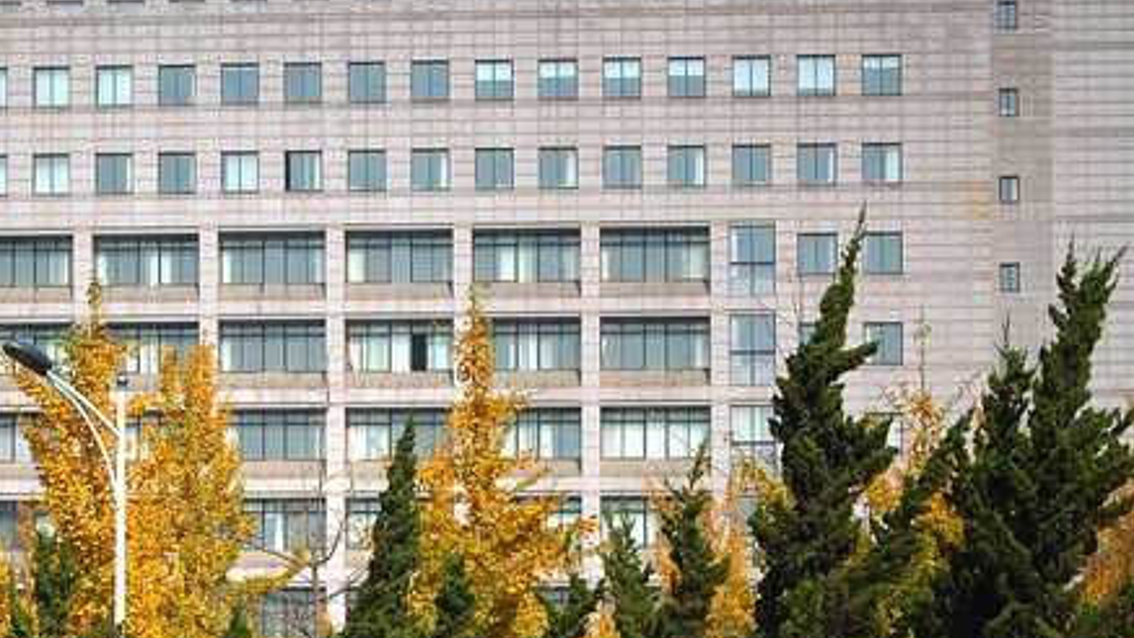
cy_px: 463
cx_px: 153
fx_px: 4331
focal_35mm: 144
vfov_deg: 8.4
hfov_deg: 14.8
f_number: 8
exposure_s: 1/640
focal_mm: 40
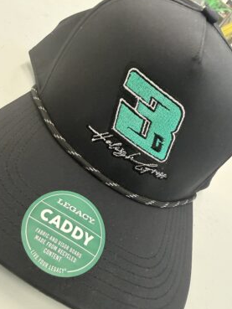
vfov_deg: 67.3
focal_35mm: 26
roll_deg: -38.4
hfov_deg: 53.1
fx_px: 232
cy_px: 159
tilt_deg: -36.0
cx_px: 116
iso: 400
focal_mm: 2.22
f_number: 2.2
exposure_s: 1/60
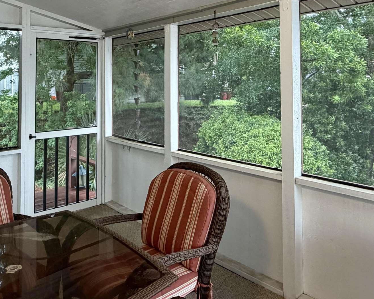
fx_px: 354
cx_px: 154
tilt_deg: +2.1
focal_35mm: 32
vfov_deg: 44.1
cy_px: 71
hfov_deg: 55.4
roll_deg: +1.0
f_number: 2.2
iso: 320
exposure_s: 1/112
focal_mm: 2.22
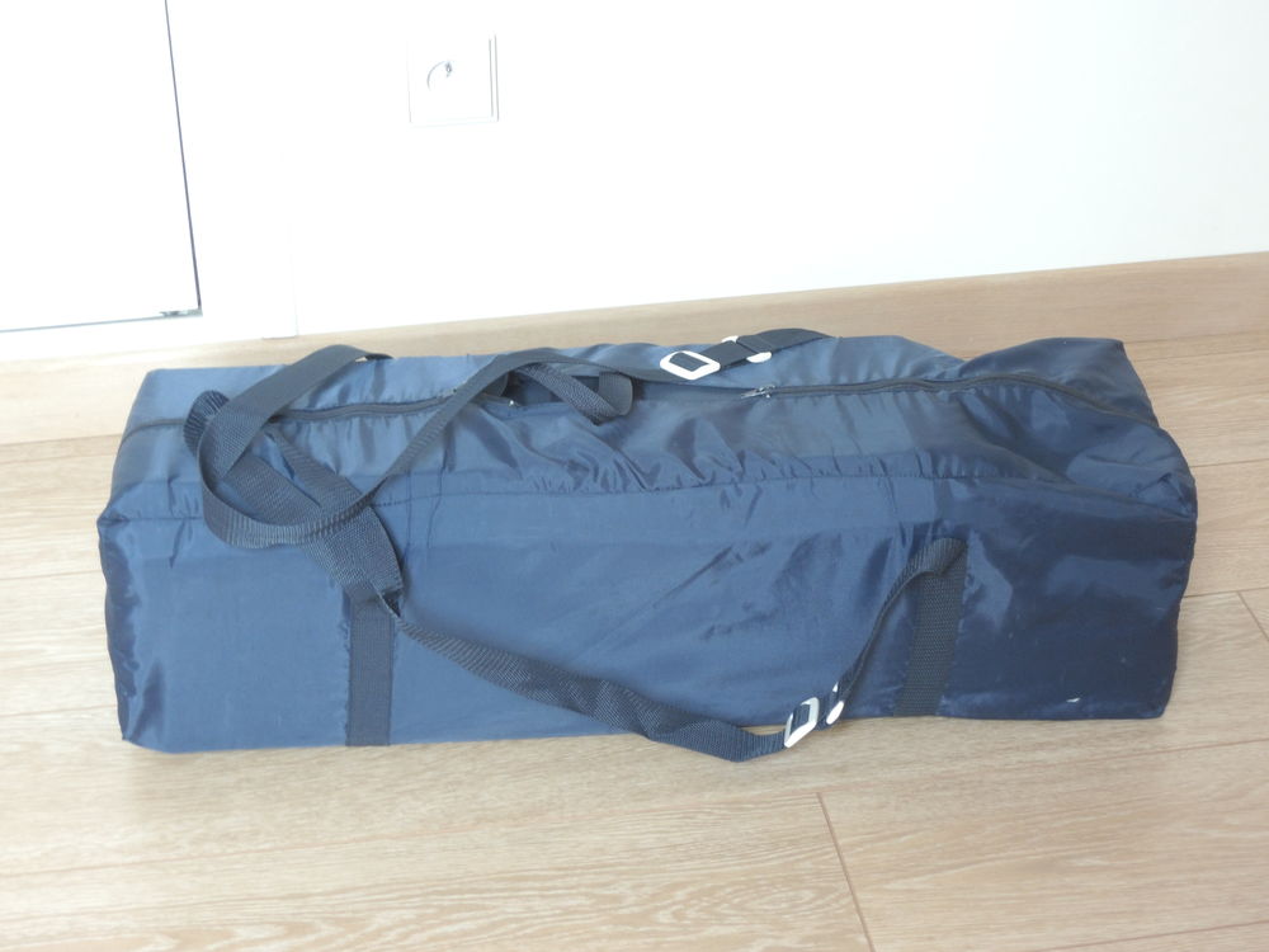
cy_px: 476
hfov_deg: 27.8
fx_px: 2566
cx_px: 634
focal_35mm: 70
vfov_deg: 21.0
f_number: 4
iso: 400
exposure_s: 1/8
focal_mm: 12.5
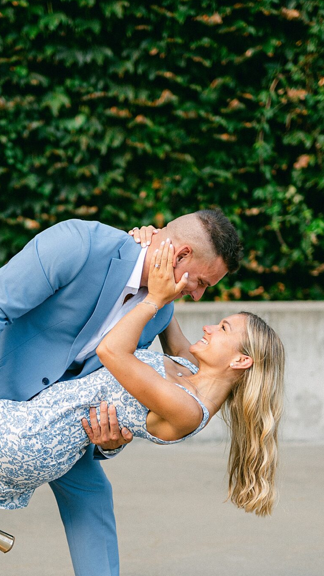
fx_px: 1512
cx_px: 88
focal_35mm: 99
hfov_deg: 12.2
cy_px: 393
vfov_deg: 21.5
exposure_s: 1/640
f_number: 1.6
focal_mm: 50
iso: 250
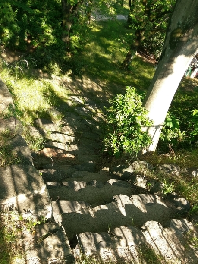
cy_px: 164
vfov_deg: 53.4
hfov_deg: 41.7
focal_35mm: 34
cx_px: 88
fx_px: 259
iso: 100
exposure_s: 1/311
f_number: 1.8
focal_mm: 4.58
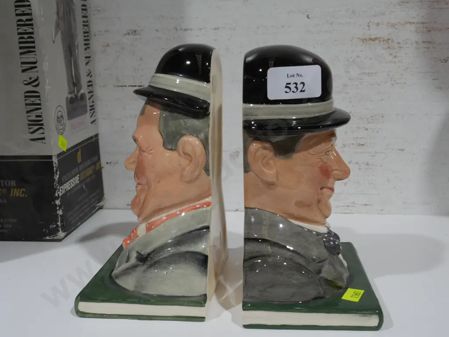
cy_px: 168
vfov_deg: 31.5
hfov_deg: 41.2
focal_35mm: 46
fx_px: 597
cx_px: 224
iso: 1000
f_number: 9
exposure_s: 1/60
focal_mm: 23
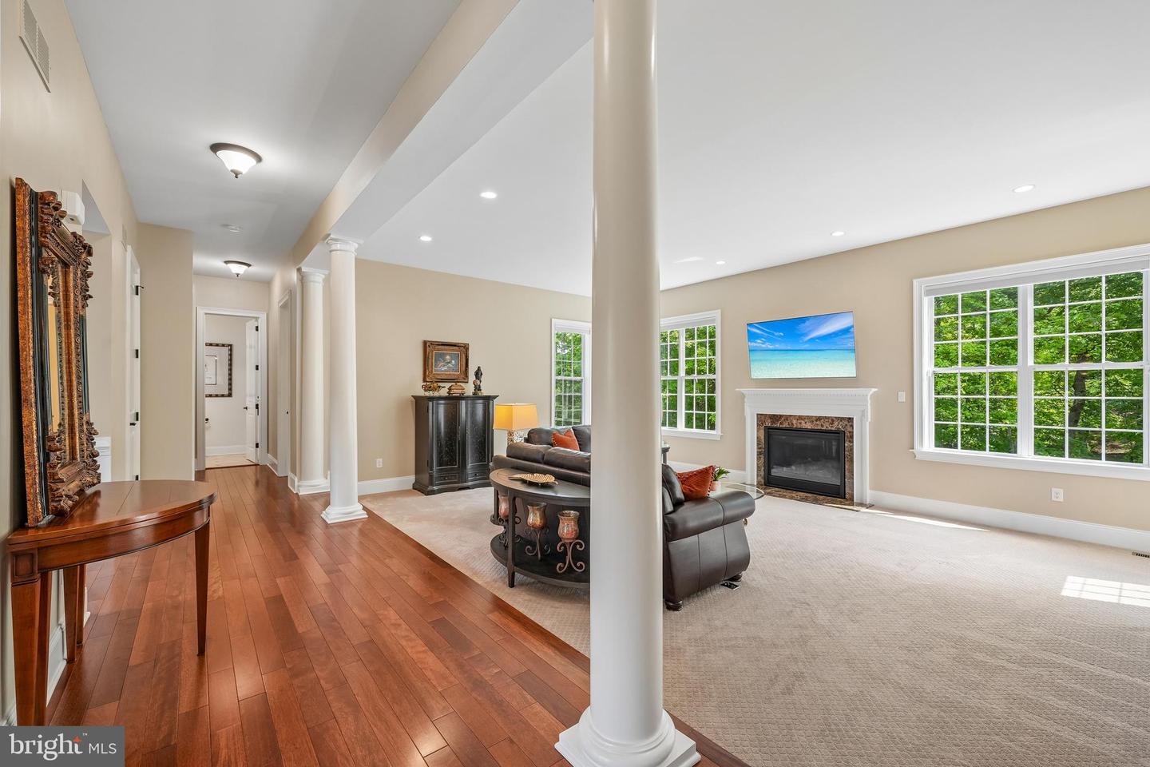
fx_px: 447
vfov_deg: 81.2
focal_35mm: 14
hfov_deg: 104.3
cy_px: 384
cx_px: 575
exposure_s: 1/20
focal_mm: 14
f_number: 8
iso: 400
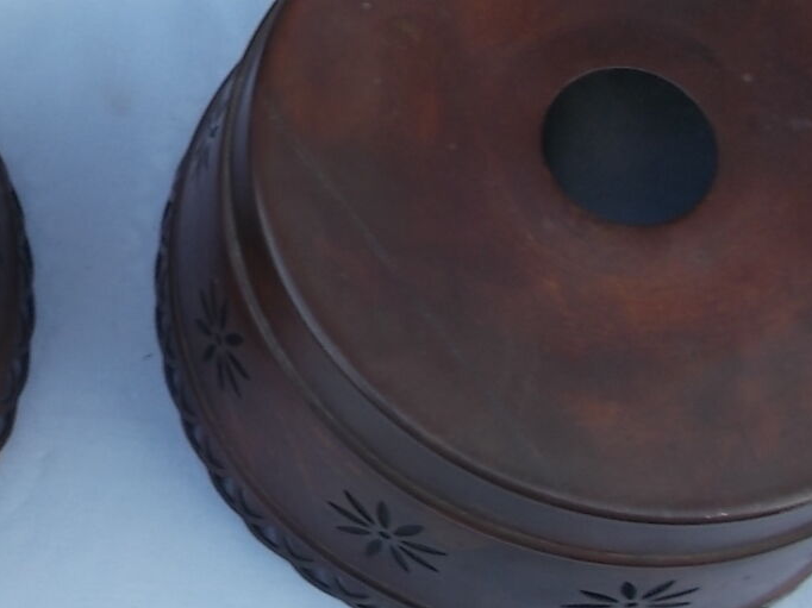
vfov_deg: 24.0
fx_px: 1430
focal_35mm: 61
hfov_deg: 30.1
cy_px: 276
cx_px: 55
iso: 80
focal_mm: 4.6
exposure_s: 1/30
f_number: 3.2
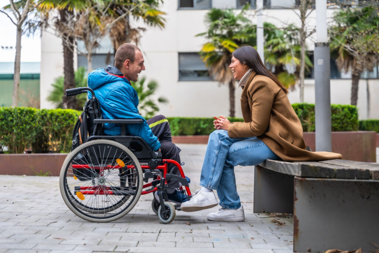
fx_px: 737
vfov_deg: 19.5
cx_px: 190
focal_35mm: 70
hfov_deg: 28.8
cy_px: 126
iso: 250
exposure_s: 1/250
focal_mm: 70
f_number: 2.8
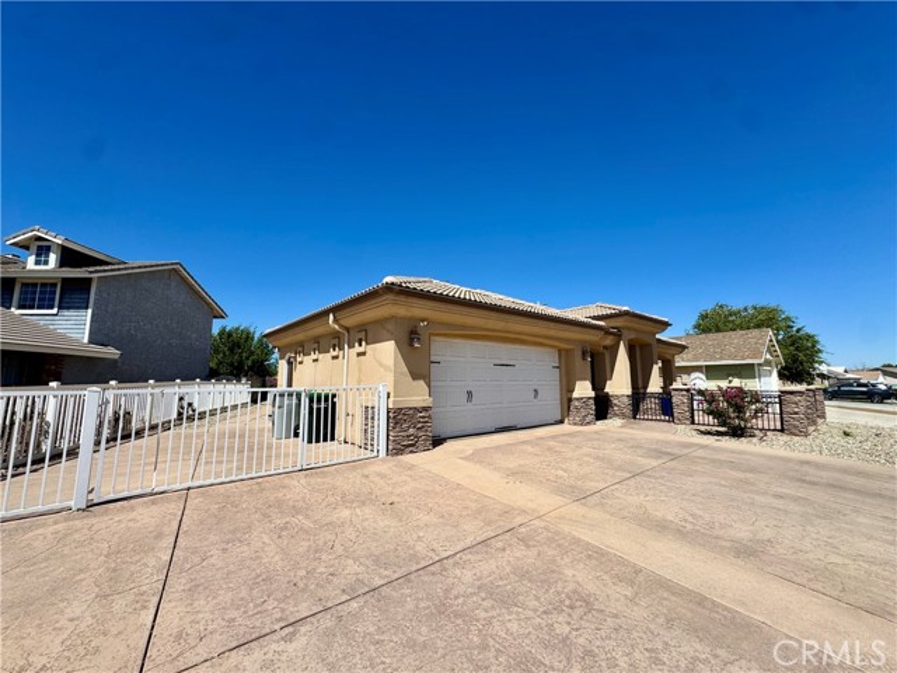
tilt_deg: +6.8
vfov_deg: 85.7
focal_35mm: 14
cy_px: 336
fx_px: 363
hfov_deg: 102.1
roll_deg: +0.0
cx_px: 448
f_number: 2.2
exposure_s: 1/2874
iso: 50
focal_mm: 2.22
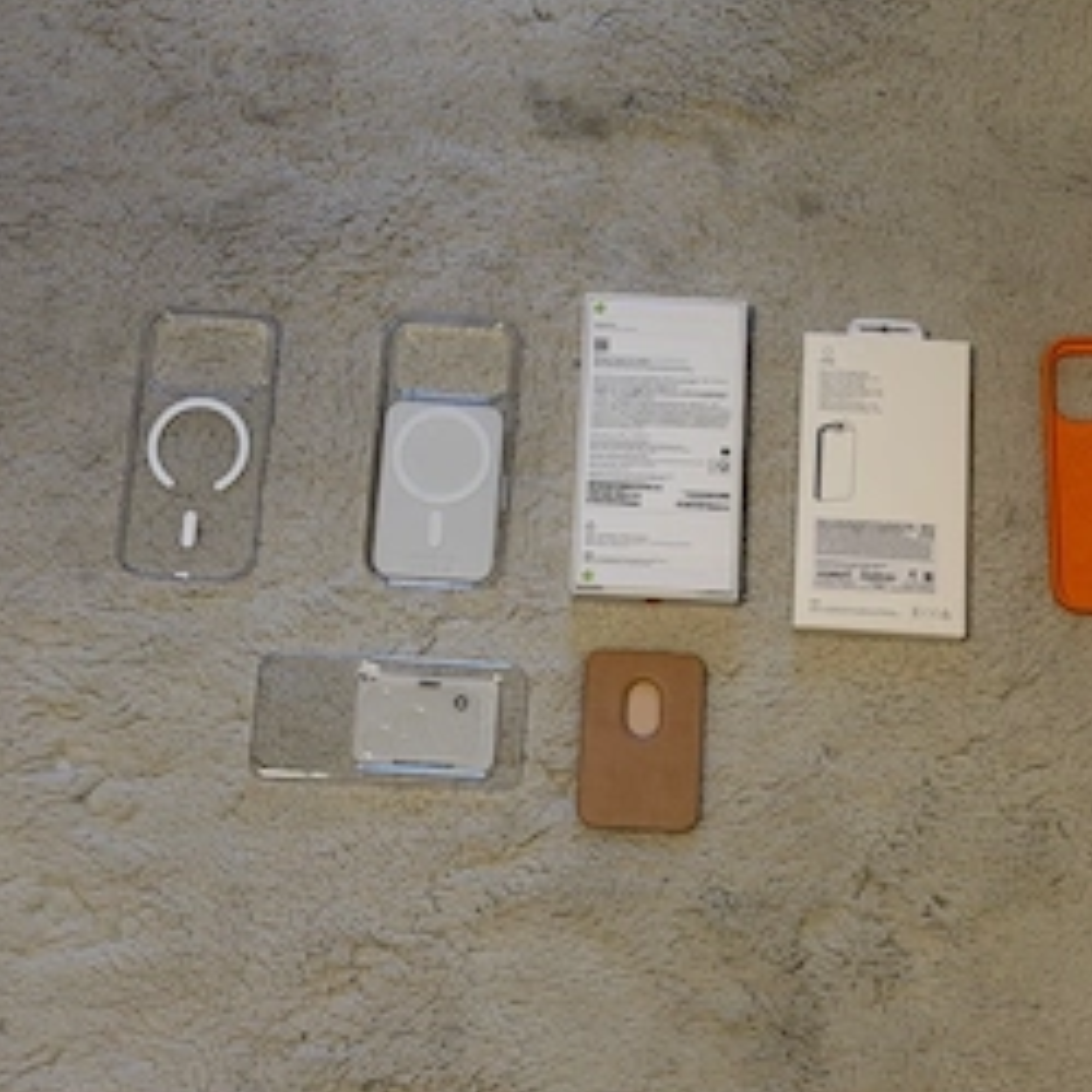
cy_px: 389
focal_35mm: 68
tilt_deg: -72.0
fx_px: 2427
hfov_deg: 25.3
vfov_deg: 25.3
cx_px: 612
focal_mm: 6.76
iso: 80
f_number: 1.78
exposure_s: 1/50
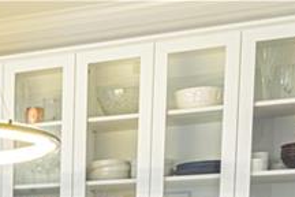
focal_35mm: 92
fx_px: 757
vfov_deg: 12.1
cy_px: 465
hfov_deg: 20.6
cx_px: -56
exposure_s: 1
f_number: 8
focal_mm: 13
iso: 200
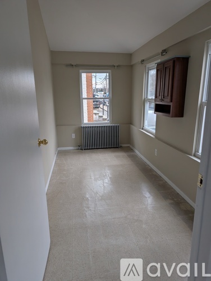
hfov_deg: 56.9
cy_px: 140
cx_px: 106
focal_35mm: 24
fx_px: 195
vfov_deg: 71.5
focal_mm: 6.9
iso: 24
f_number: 1.68
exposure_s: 1/867
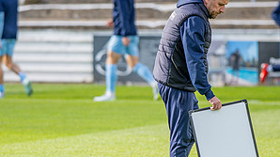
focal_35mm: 320
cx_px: 140
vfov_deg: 3.8
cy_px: 104
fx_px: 2374
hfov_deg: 6.8
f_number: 1.8
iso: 160
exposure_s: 1/2000
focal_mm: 135
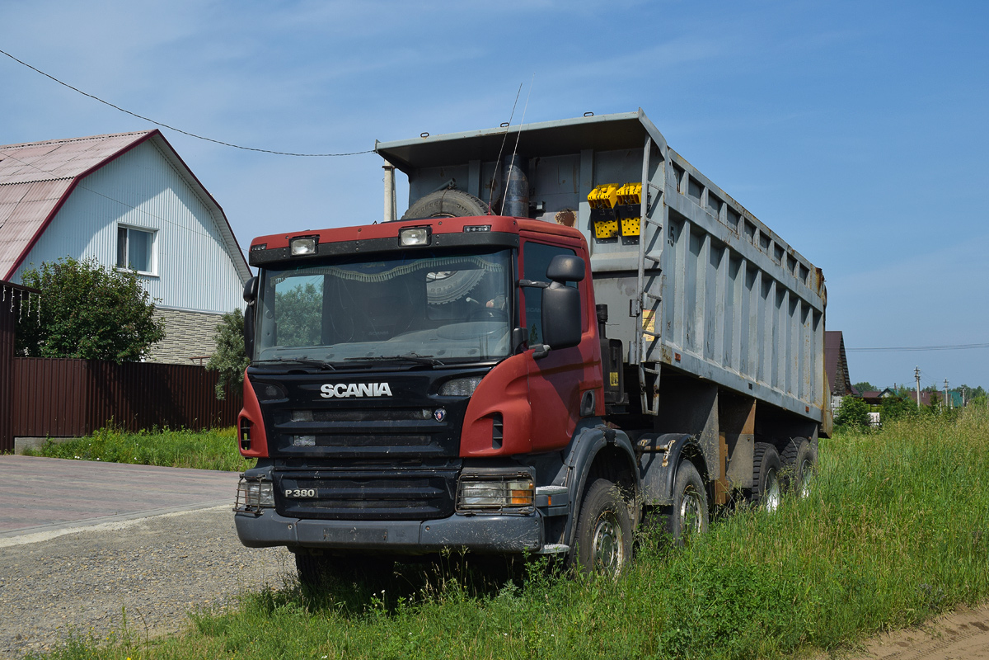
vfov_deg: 30.8
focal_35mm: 44
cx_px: 494
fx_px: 1195
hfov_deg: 45.0
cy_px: 330
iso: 200
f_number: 7.1
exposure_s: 1/1250
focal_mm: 29
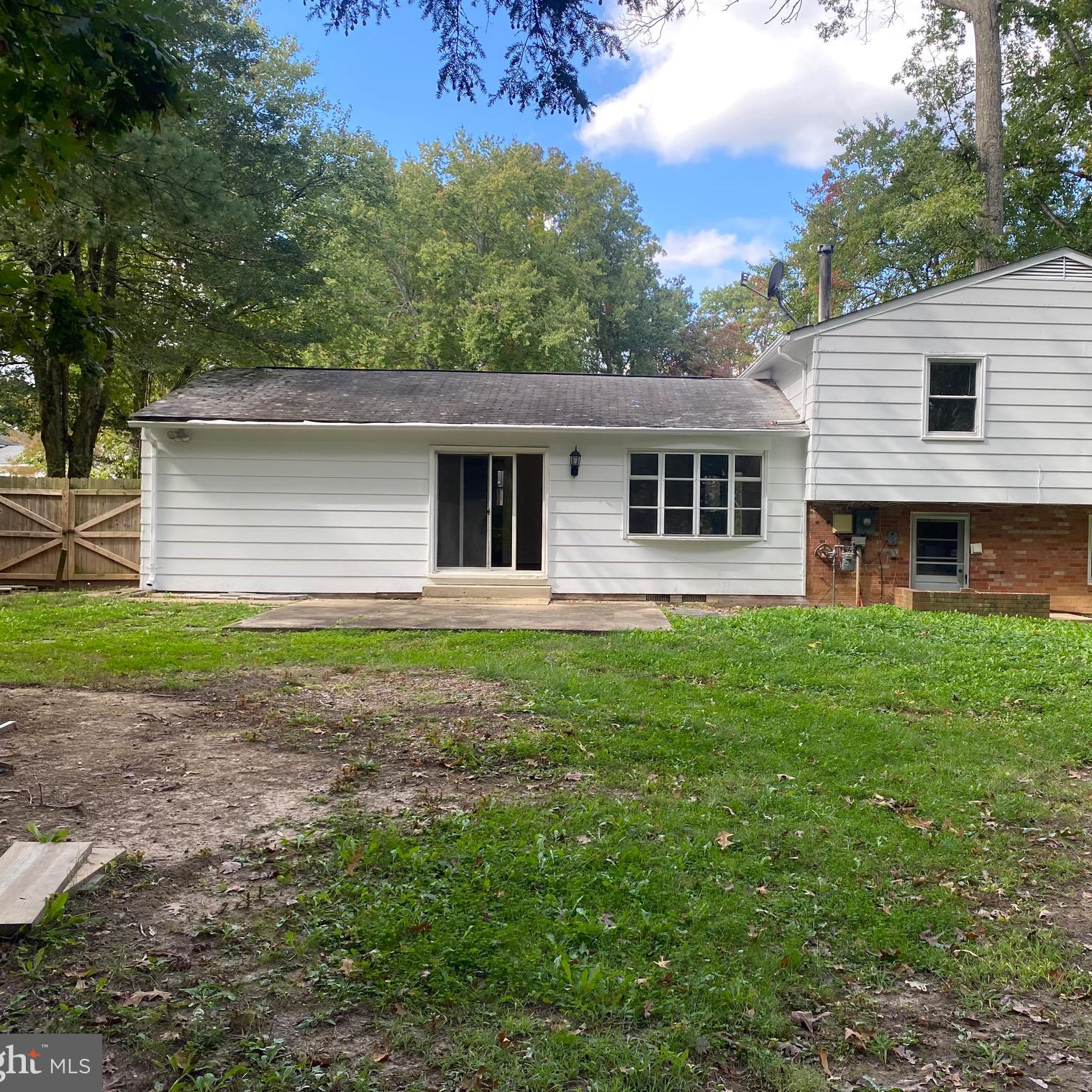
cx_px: 659
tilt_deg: -0.4
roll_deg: -0.2
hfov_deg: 52.2
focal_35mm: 31
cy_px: 540
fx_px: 1106
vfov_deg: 52.5
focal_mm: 4.25
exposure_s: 1/385
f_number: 1.8
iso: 32
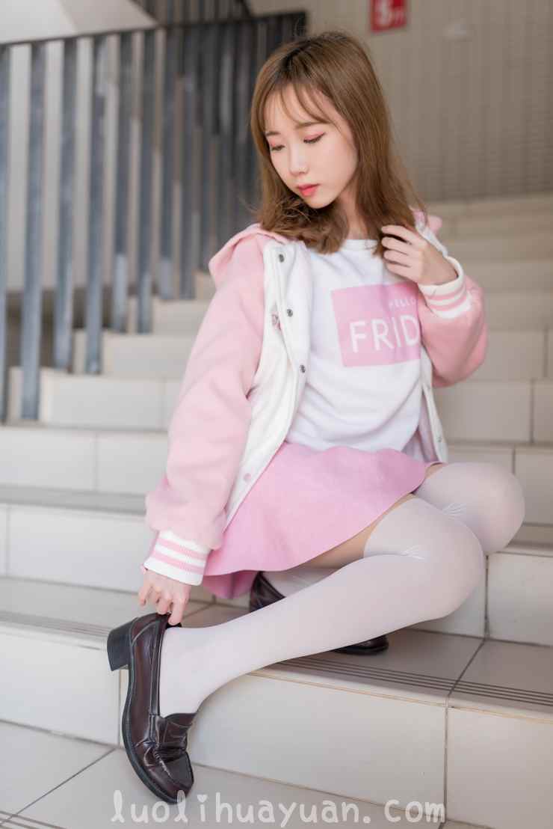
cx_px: 276
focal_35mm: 35
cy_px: 414
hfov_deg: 37.9
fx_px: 805
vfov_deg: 54.4
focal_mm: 35
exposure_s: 1/500
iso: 100
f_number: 2
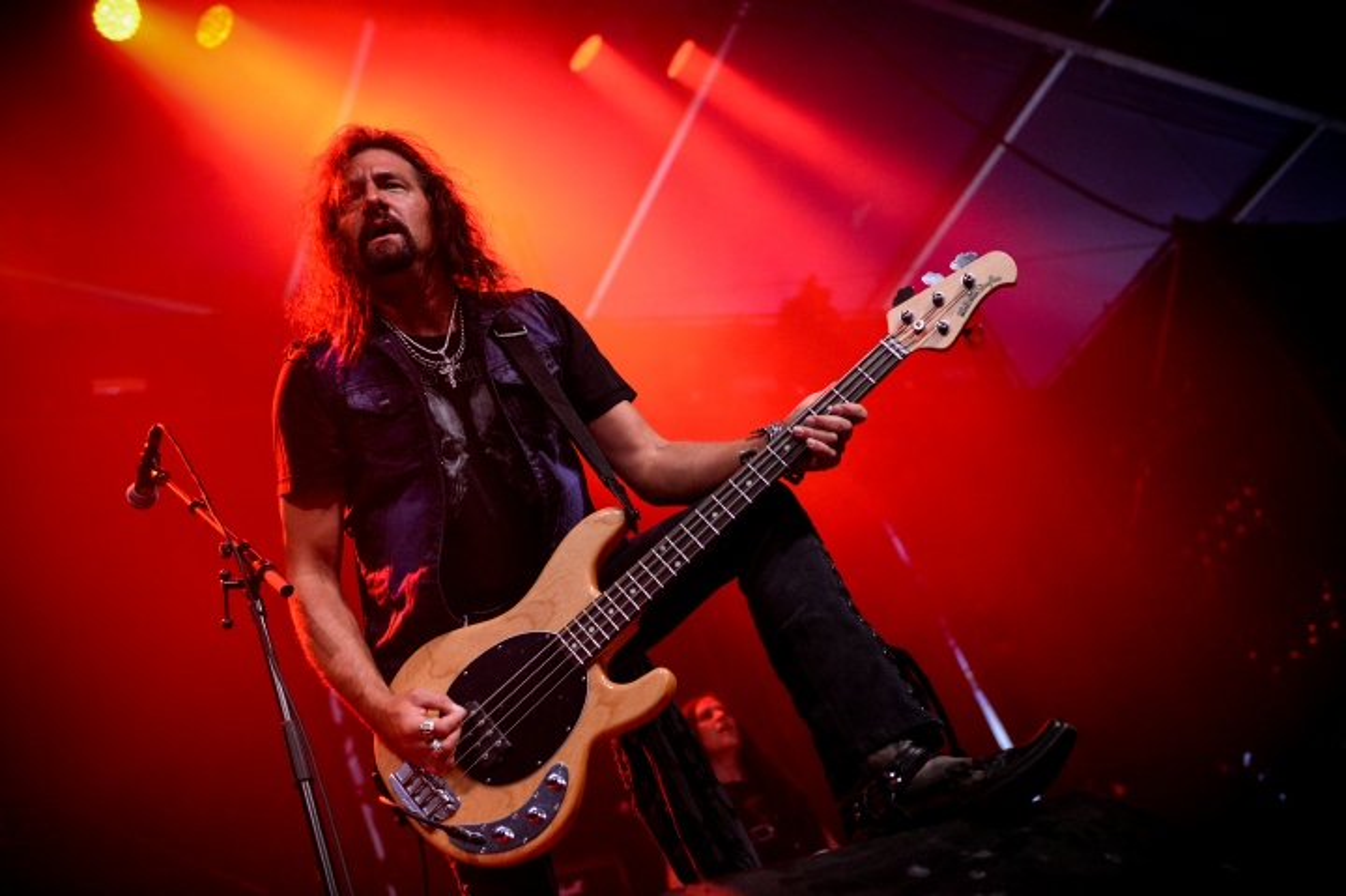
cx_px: 673
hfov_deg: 44.5
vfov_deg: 30.5
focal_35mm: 44
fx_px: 1644
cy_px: 448
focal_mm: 44
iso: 5000
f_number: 2.8
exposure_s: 1/200
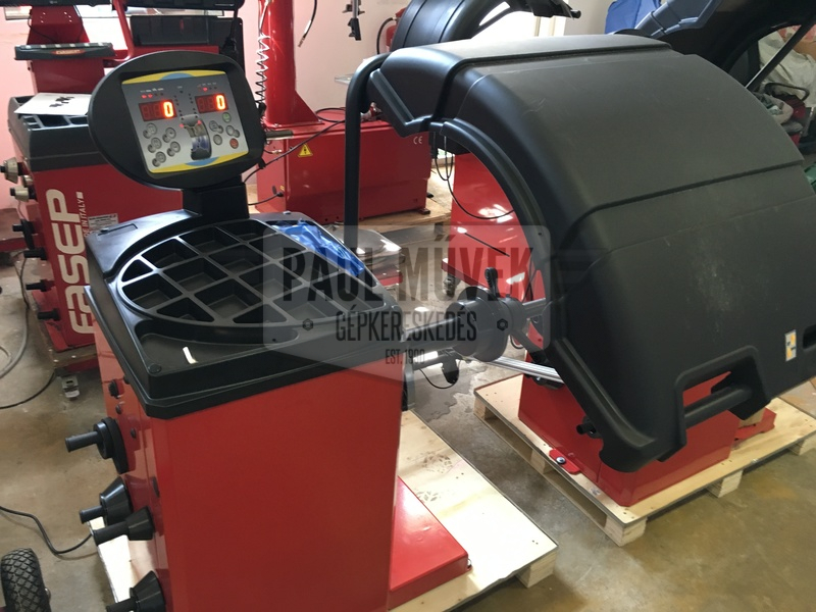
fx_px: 684
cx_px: 408
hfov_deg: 61.7
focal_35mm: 29
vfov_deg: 48.2
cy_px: 306
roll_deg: -3.6
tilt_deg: -27.9
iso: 160
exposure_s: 1/33
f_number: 2.2
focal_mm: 4.15
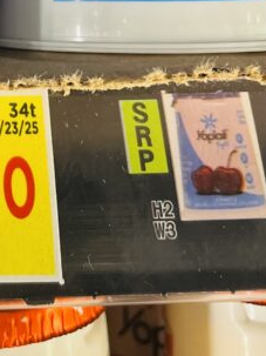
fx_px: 902
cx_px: -101
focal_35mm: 88
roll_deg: +1.3
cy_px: -105
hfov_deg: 15.7
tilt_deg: -2.1
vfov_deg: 20.4
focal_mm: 4.2
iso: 80
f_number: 1.6
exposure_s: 1/120
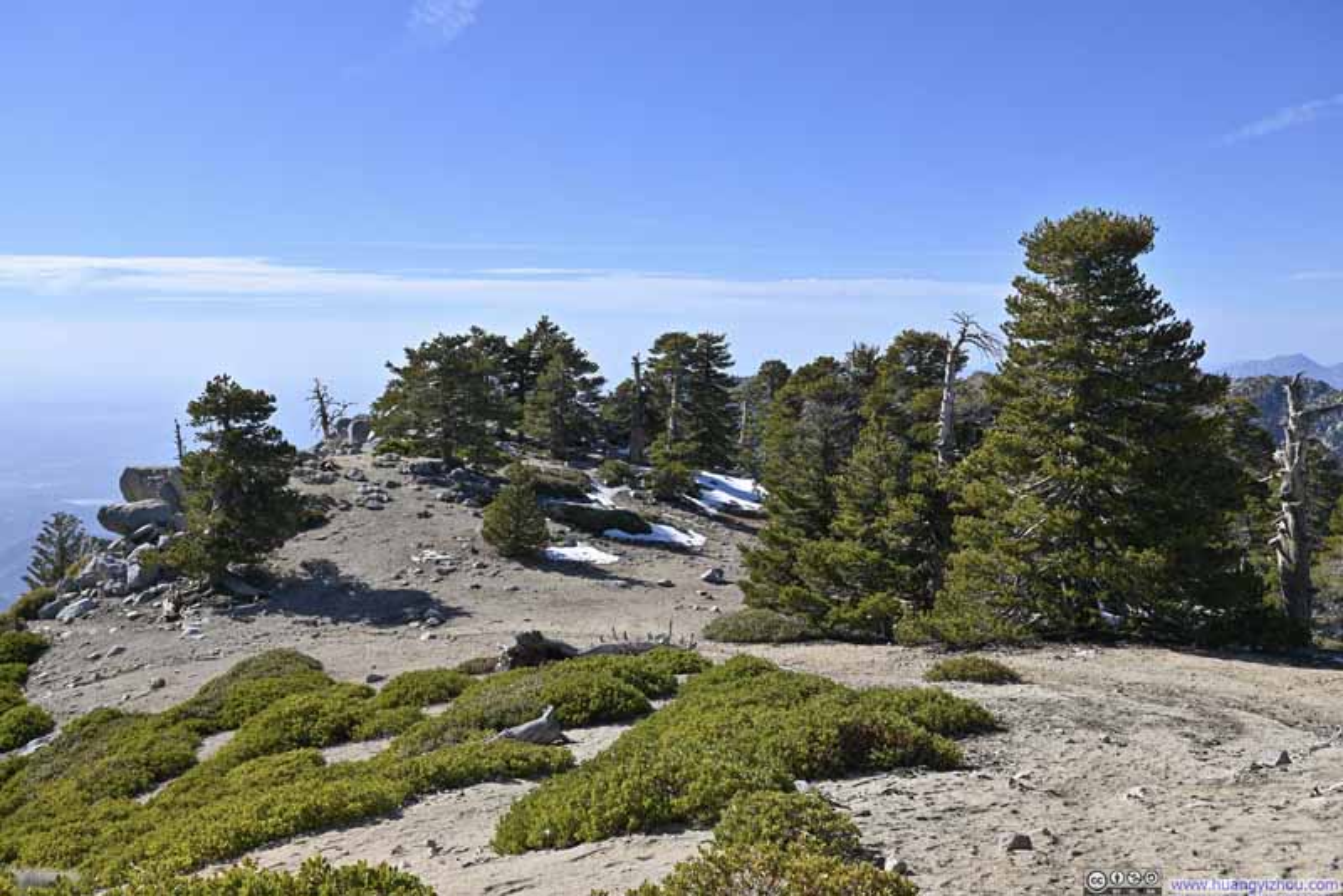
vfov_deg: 39.5
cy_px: 448
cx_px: 672
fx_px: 1250
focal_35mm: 34
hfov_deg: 56.5
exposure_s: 1/1000
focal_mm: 33.5
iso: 100
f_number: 5.6
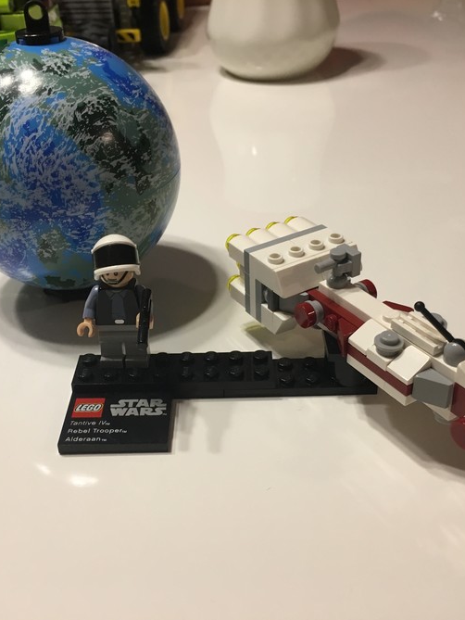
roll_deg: +3.0
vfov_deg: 47.9
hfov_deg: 36.8
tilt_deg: -33.4
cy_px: 309
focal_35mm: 39
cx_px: 212
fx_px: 698
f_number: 2.2
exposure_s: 1/33
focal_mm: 4.15
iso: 125
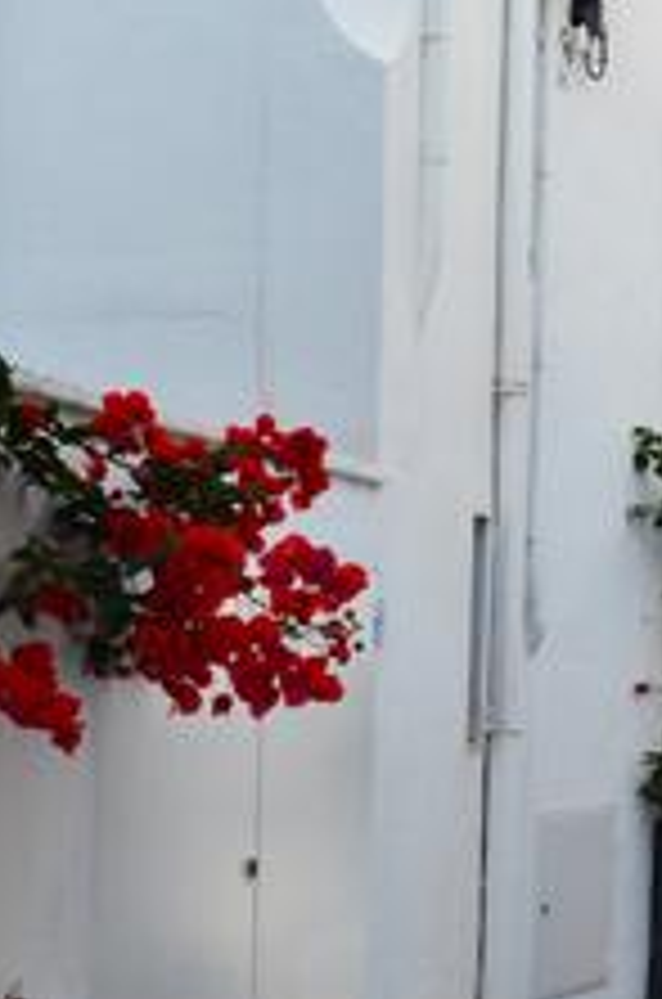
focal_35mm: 73
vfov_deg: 27.3
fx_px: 2023
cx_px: 196
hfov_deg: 18.5
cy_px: 760
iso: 500
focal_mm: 18
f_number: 7.1
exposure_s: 1/40
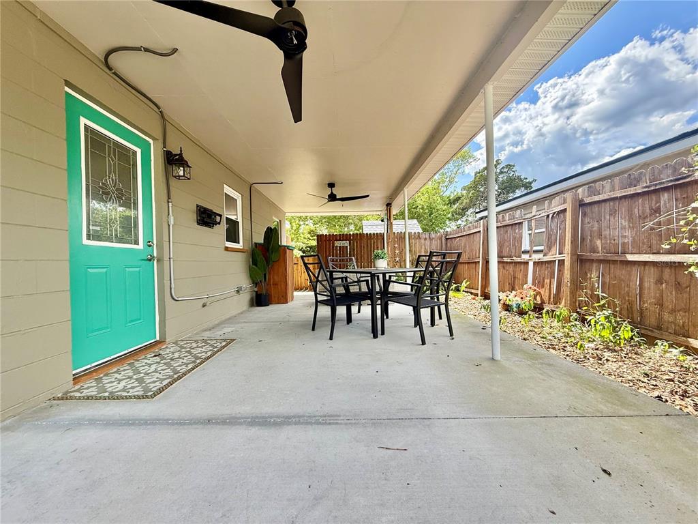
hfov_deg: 102.1
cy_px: 262
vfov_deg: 85.7
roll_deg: +1.3
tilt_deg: -0.1
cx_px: 349
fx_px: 282
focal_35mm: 14
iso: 64
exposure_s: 1/439
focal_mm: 2.22
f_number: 2.2
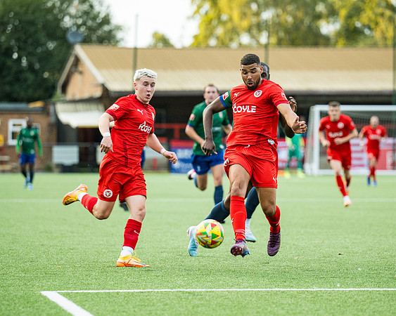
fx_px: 2638
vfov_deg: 6.9
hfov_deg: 8.6
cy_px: 180
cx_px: 204
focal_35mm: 225
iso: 800
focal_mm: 140
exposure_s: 1/640
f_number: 2.8
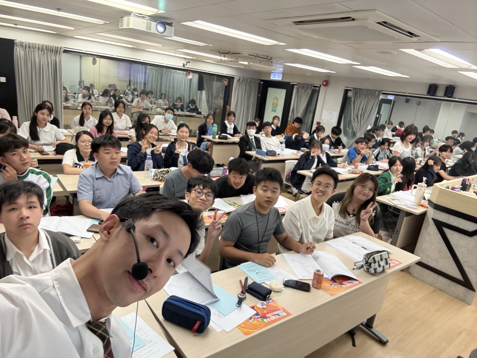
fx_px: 317
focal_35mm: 23
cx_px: 238
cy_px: 179
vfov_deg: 58.9
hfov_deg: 73.9
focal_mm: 2.69
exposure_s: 1/50
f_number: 1.9
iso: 160
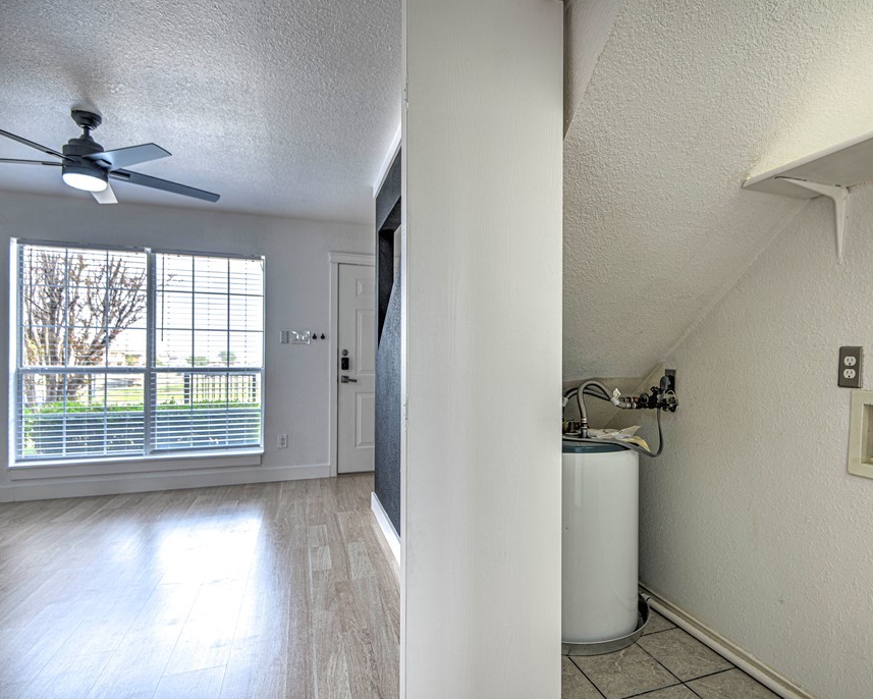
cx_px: 500
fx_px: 491
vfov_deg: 70.8
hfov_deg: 82.7
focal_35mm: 19
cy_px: 361
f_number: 8
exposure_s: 1/60
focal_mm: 16
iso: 100
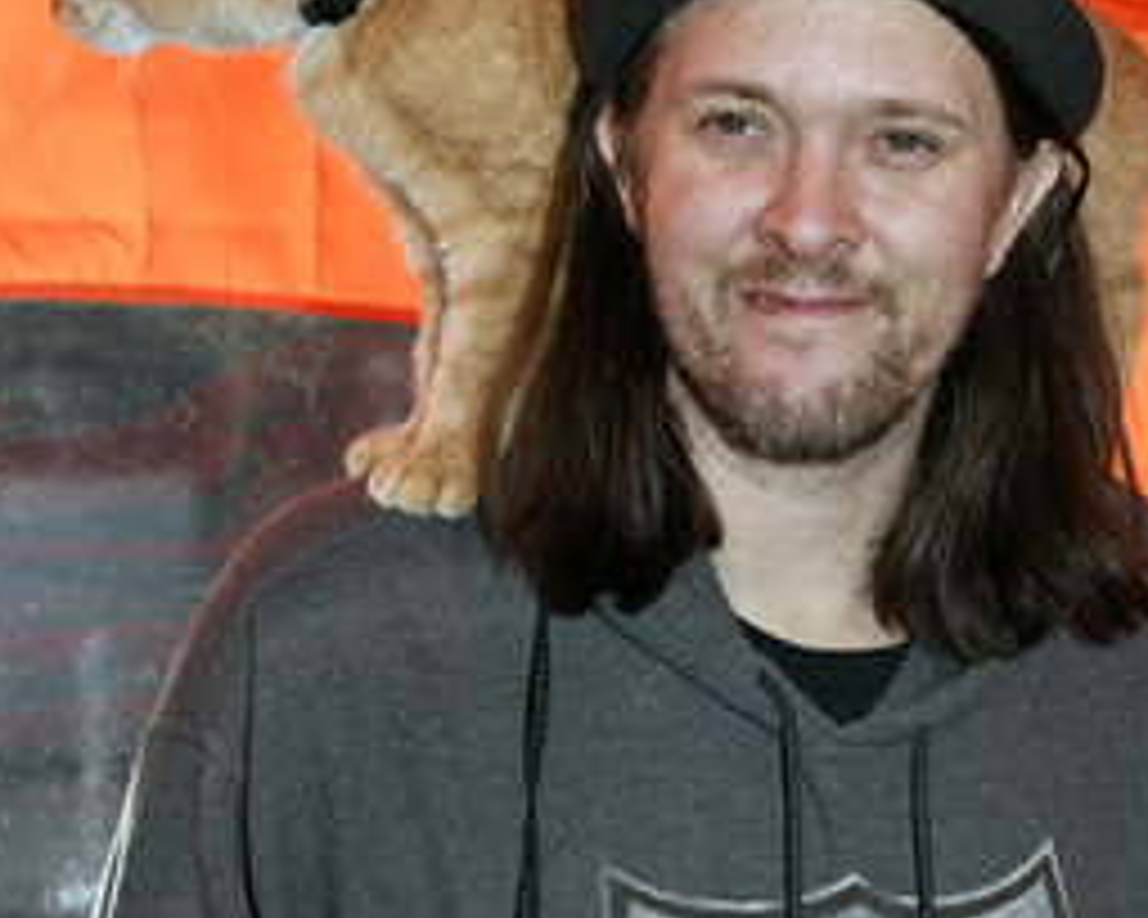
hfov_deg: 18.6
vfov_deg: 14.9
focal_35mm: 103
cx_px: 772
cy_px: 342
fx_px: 3500
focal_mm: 62
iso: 160
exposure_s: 1/160
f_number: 8
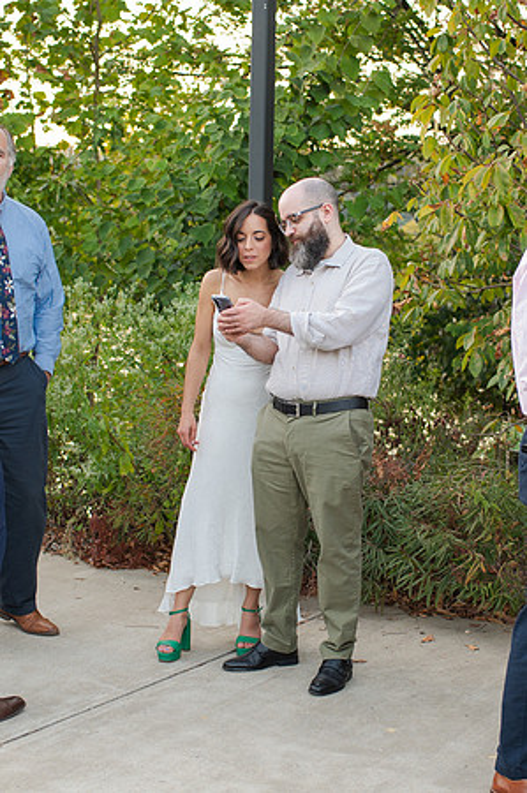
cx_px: 306
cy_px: 431
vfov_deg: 30.8
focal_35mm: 65
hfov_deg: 20.7
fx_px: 1440
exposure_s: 1/320
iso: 1000
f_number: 3.2
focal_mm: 35
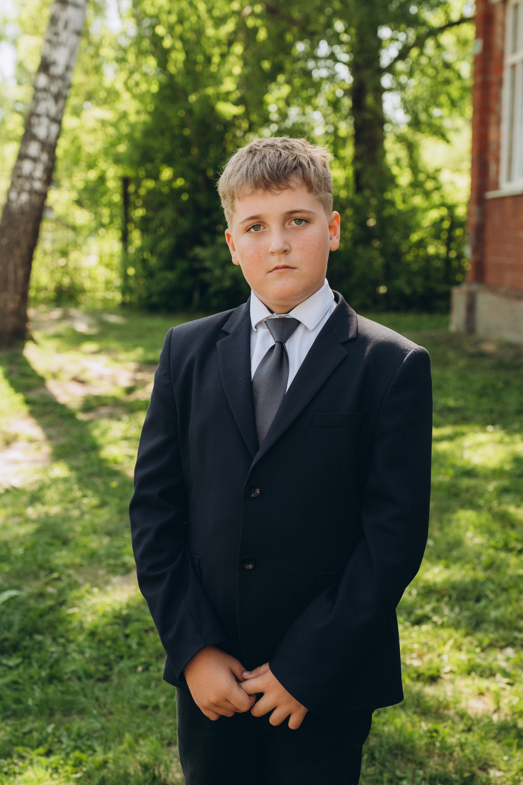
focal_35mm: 69
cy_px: 392
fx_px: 1504
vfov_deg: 29.2
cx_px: 262
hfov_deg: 19.7
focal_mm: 46
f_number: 4
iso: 320
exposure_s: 1/320
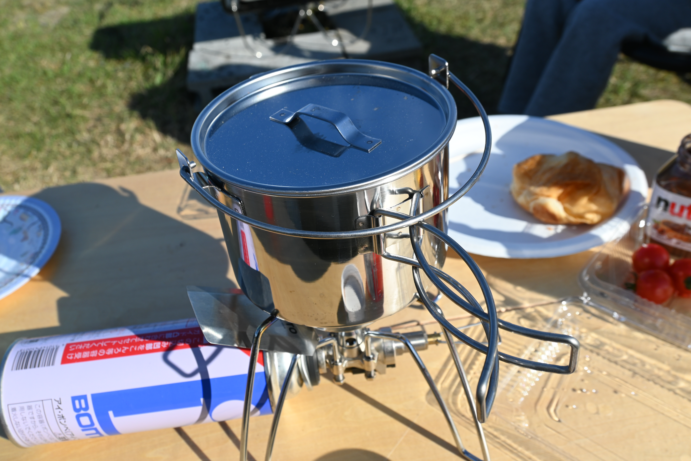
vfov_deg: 41.7
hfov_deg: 59.5
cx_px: 346
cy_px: 230
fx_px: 605
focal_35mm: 32
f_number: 7.1
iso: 100
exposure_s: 1/400
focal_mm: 21
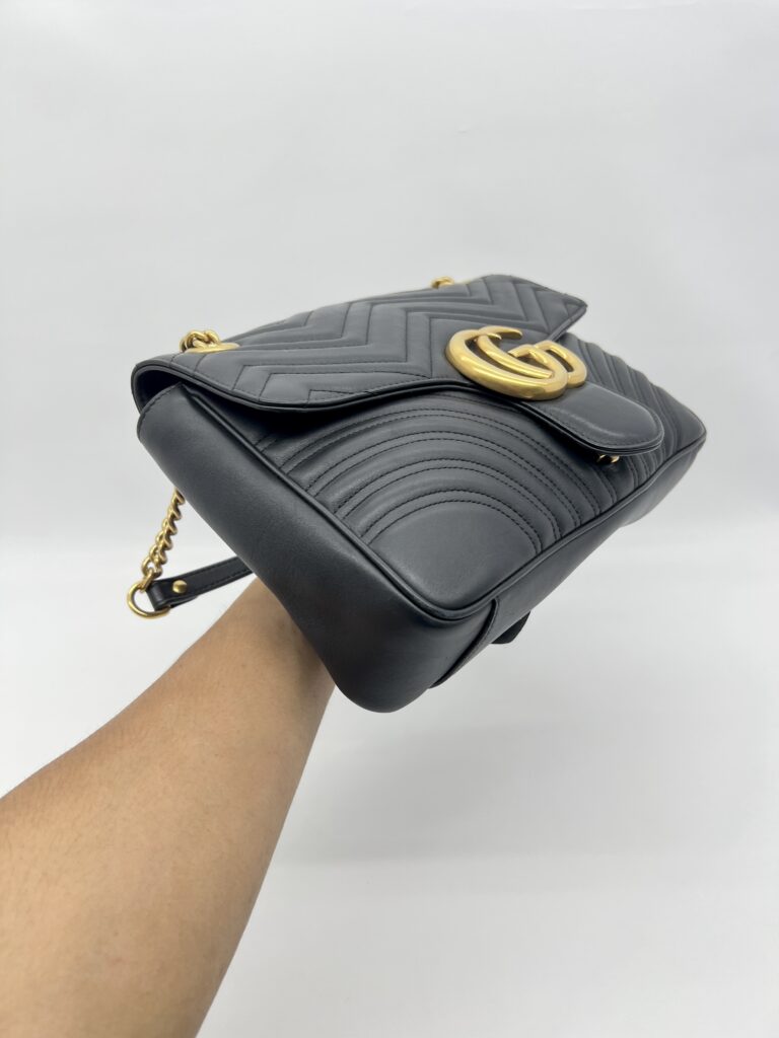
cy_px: 519
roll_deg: +0.0
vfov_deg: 67.3
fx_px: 780
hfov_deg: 53.1
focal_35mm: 26
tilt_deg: -28.7
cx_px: 390
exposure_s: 1/100
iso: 40
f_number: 1.5
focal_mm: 5.7
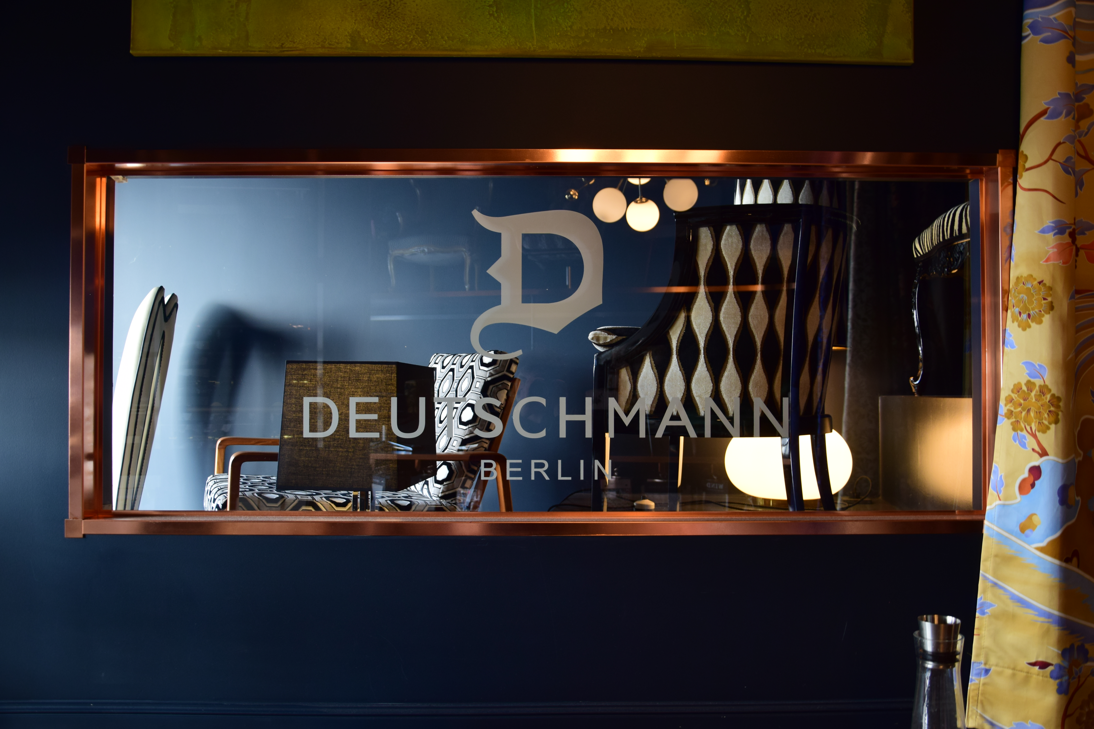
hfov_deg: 59.5
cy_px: 364
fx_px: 957
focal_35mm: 32
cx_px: 547
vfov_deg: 41.7
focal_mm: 21
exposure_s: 1/20
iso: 250
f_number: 3.8
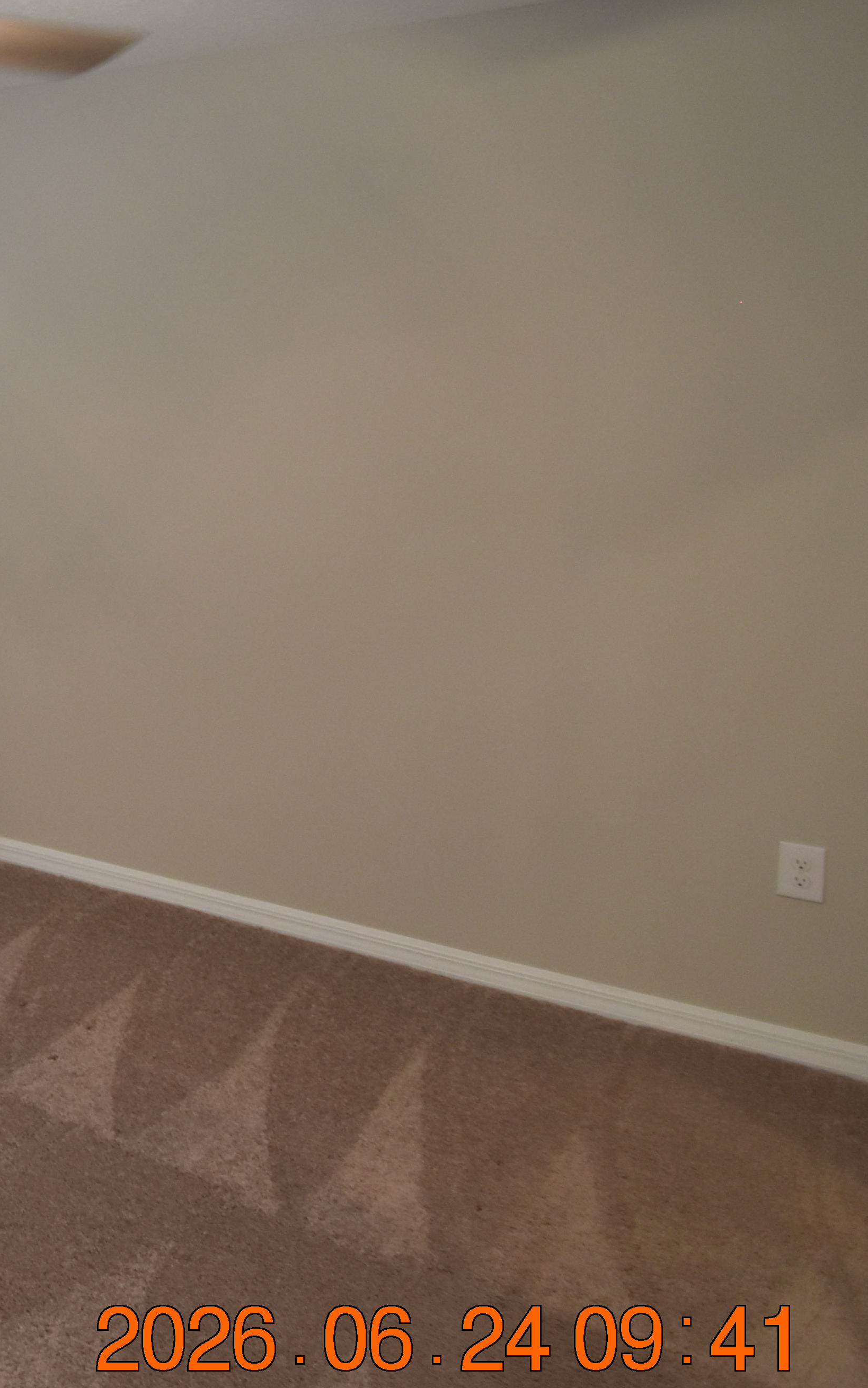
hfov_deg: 25.4
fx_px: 1325
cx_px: -489
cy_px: 440
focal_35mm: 35
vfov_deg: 54.0
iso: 800
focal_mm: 10
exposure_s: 1/60
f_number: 3.5
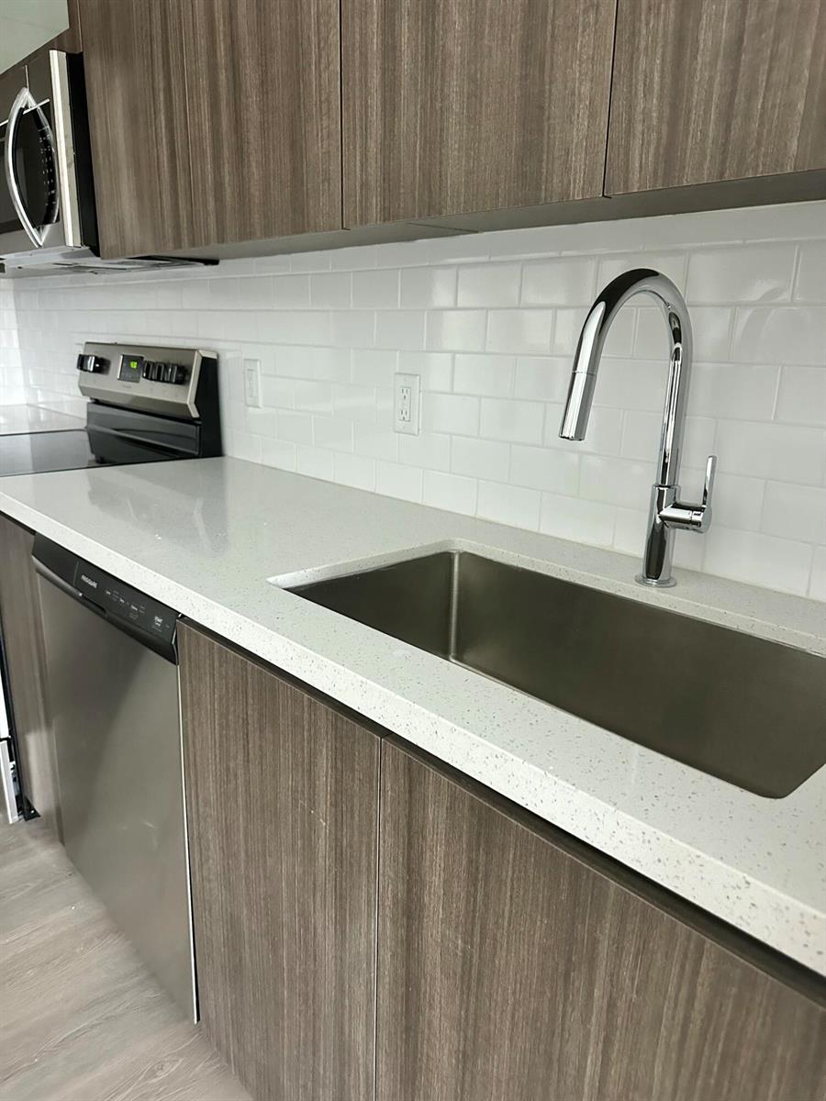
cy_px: 550
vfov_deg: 71.6
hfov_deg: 56.8
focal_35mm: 24
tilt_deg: -15.8
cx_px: 413
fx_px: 764
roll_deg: -2.0
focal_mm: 6.86
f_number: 1.78
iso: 640
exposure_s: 1/60
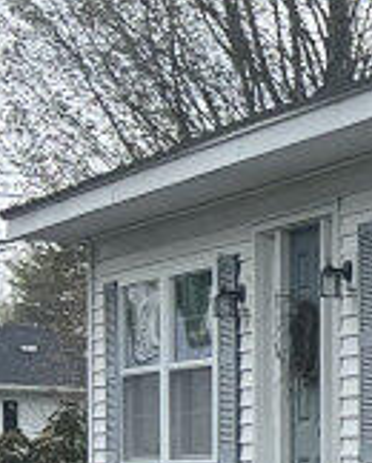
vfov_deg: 9.1
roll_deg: -0.7
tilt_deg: -2.2
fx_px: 2871
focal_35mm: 209
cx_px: 1690
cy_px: 632
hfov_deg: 5.8
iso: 50
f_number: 1.5
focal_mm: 5.7
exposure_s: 1/2841
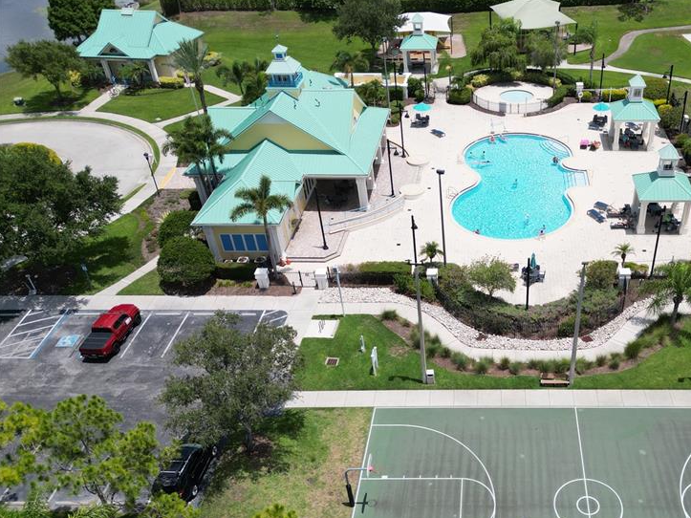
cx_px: 486
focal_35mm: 34
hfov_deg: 52.4
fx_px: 679
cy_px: 333
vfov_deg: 41.4
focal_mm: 6.72
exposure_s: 1/5000
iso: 200
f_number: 1.7
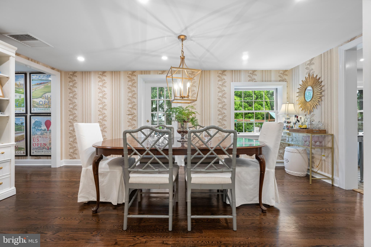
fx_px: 144
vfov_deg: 81.2
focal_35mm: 14
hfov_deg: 104.3
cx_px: 186
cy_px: 124
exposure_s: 1/8
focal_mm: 14
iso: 800
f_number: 6.3
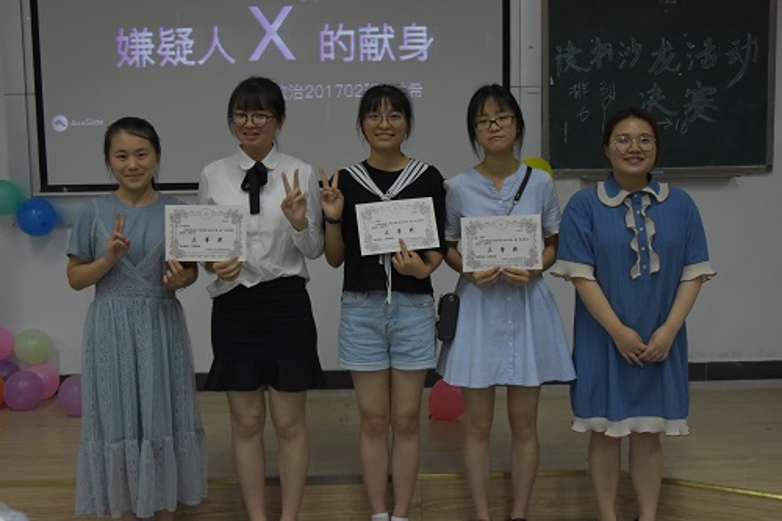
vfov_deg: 34.2
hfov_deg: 49.6
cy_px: 260
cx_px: 391
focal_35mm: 39
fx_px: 847
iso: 1600
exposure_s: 1/125
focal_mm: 26
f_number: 5
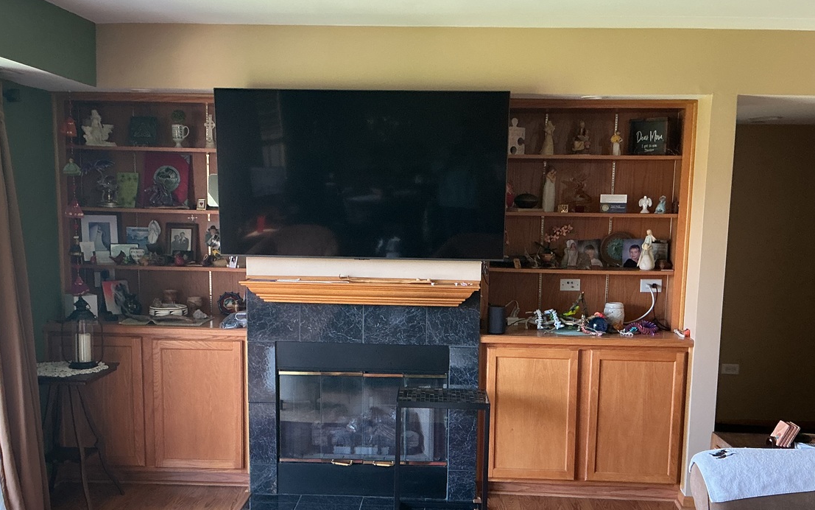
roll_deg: -0.8
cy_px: 333
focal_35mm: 40
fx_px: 889
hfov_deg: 49.3
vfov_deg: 31.8
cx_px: 408
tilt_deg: -8.3
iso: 160
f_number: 1.8
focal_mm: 3
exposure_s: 1/60
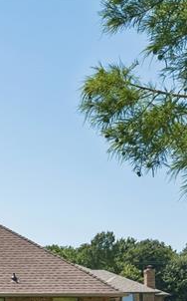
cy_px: 334
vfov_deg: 16.7
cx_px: -275
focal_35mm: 121
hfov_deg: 9.5
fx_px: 989
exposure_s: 1/500
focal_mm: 35
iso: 200
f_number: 8
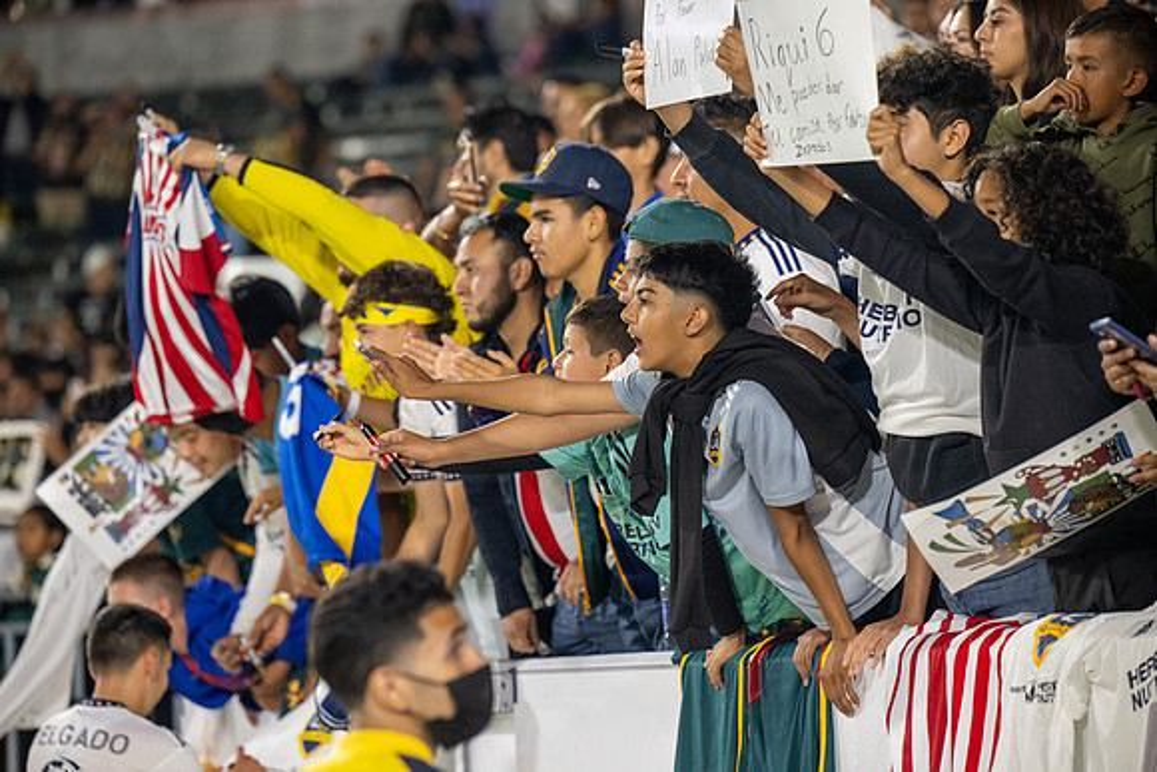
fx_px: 5786
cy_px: 386
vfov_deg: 7.6
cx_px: 578
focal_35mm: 180
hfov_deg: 11.4
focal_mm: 180
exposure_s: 1/400
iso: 3600
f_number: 4
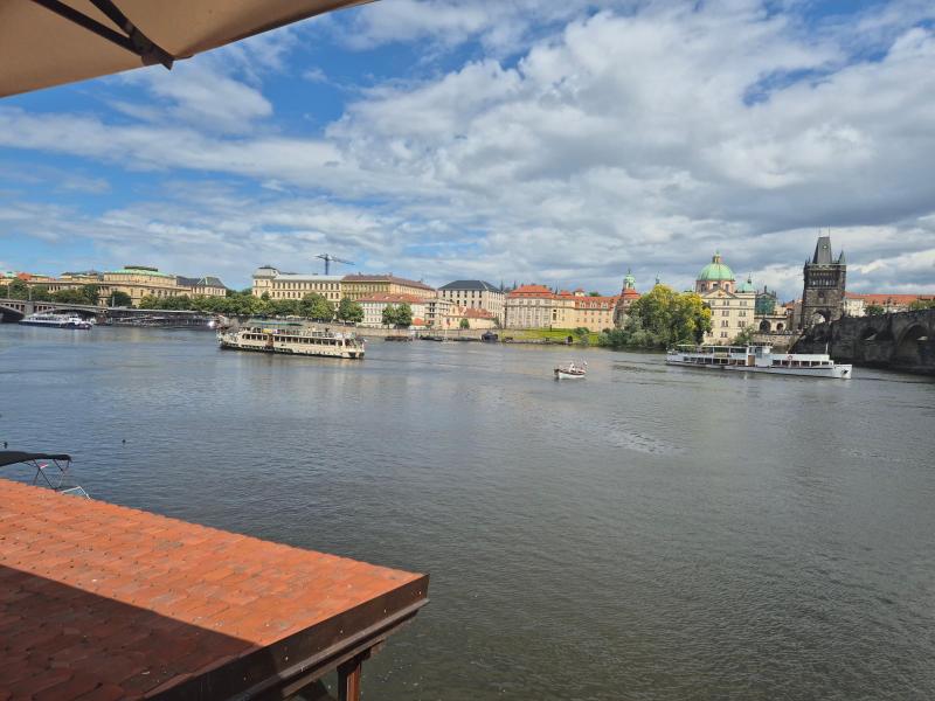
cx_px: 468
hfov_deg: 73.9
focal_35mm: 23
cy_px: 350
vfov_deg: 58.9
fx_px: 621
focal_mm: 5.4
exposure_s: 1/2648
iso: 25
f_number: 1.8
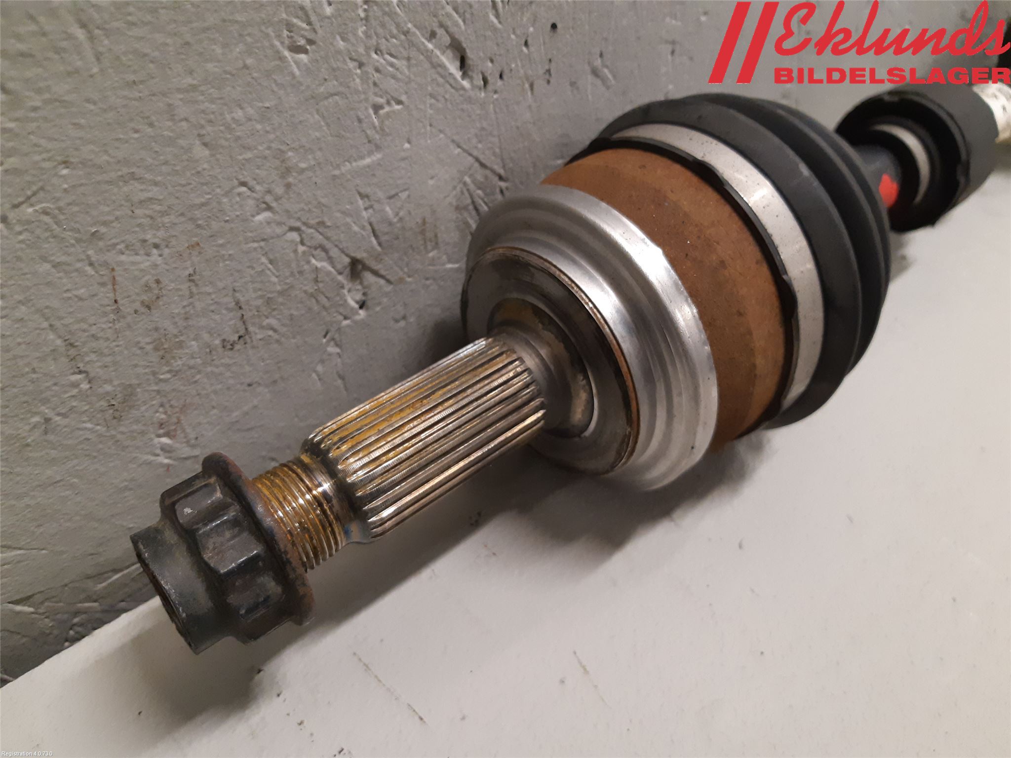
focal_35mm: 26
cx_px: 506
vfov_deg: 53.1
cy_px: 379
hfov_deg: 67.3
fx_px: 759
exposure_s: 1/50
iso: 250
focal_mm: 3.93
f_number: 1.7
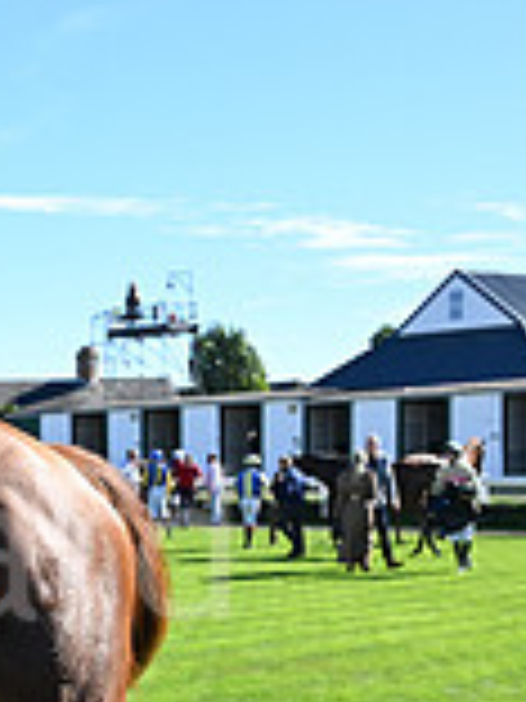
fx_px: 1742
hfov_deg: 15.4
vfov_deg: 22.4
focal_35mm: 86
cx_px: -342
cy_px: 587
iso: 400
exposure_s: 1/1250
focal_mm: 24
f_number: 5.6
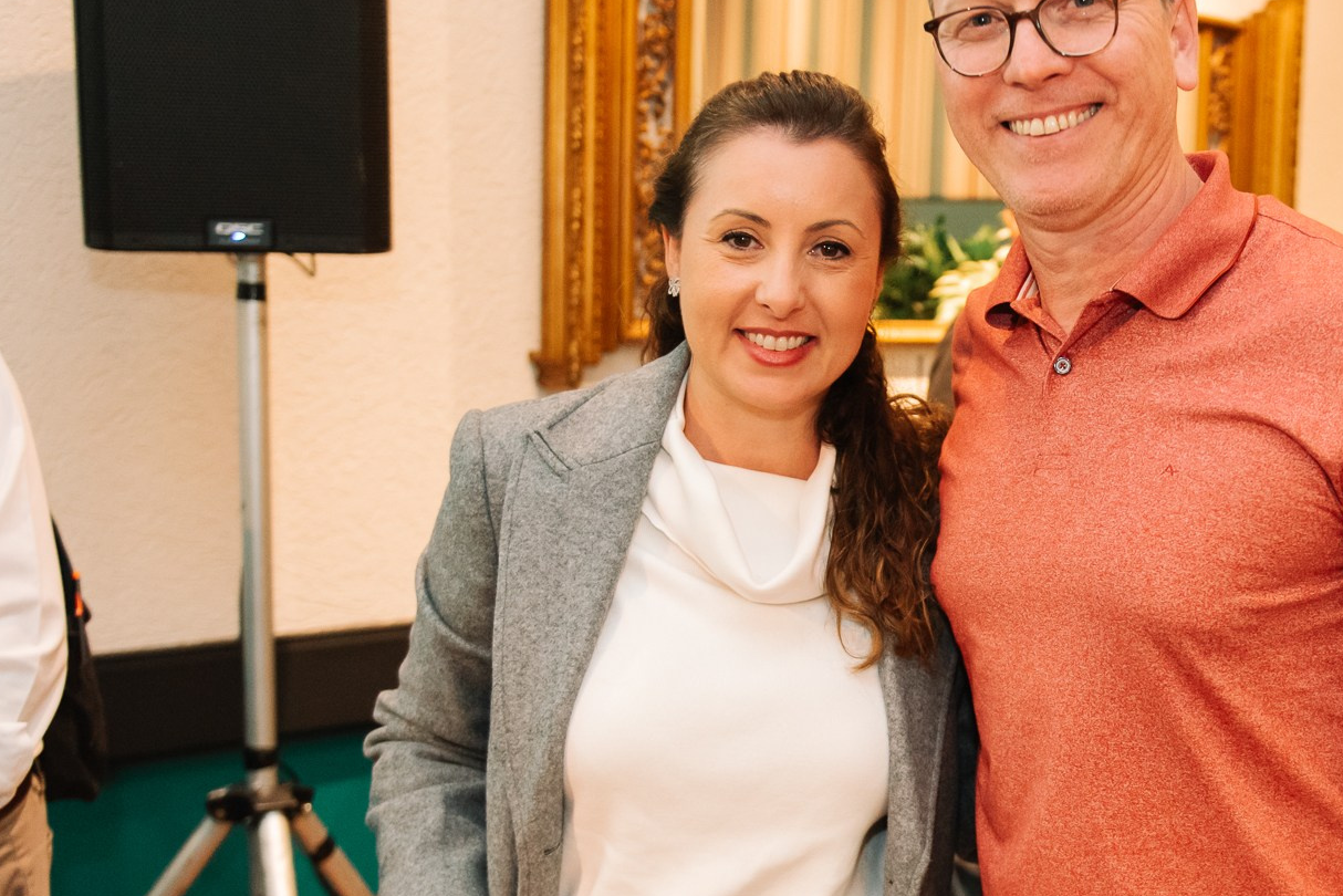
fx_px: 2015
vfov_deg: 25.1
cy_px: 479
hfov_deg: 36.0
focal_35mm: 54
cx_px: 1007
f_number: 2.8
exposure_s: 1/125
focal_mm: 29
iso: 2500
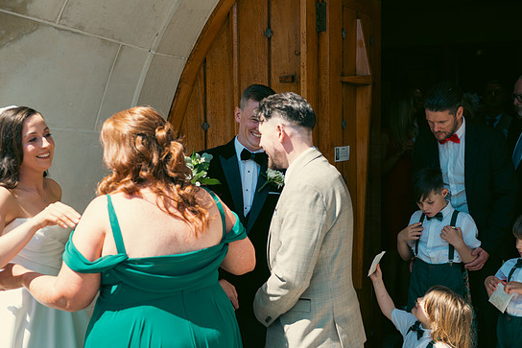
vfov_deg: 28.1
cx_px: 258
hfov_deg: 41.1
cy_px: 181
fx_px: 696
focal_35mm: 48
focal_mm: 45
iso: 100
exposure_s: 1/500
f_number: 3.5
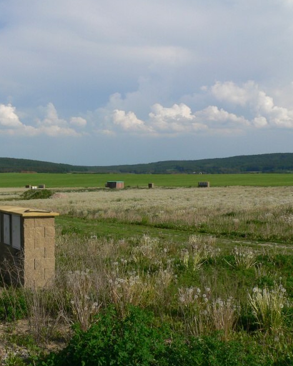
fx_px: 520
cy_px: 183
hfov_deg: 30.5
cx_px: 47
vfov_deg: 38.8
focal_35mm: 48
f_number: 5.6
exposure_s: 1/500
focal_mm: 6
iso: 80
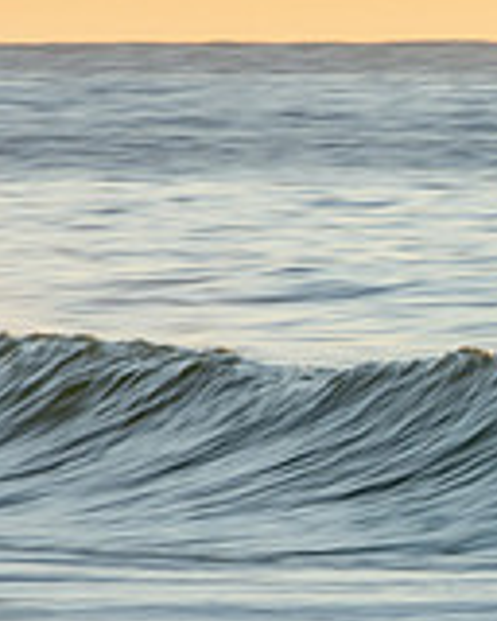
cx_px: 1046
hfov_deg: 1.5
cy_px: 434
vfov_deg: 1.8
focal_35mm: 1062
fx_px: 19527
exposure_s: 1/25
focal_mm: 200
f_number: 22
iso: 100
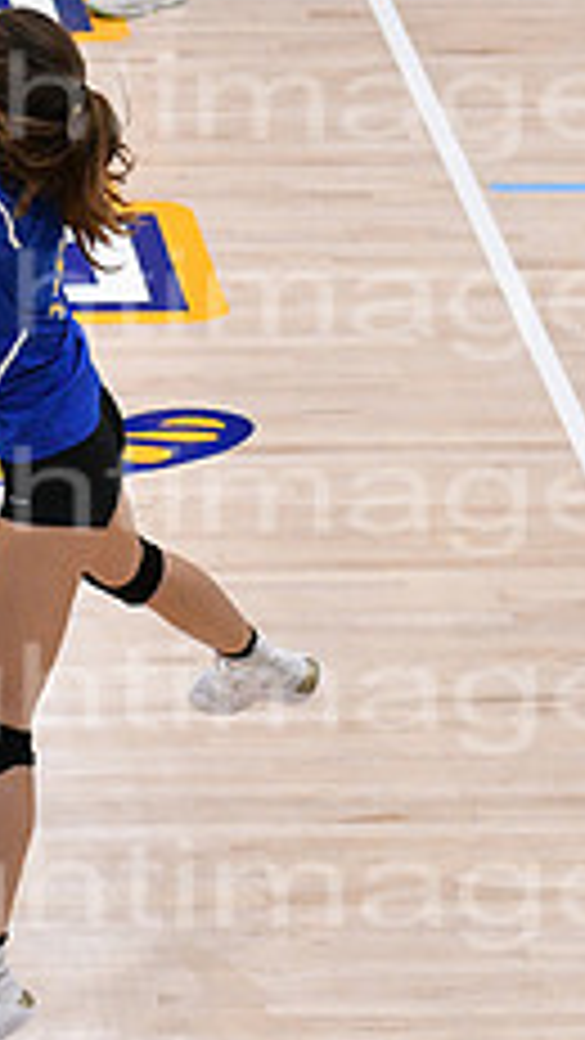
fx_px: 7608
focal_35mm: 276
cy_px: 403
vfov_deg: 7.8
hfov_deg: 4.4
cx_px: 94
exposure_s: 1/1250
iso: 6400
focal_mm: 70
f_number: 3.2
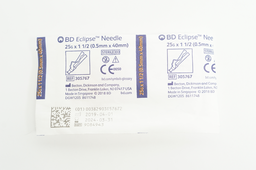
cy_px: 85
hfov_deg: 36.0
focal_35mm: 56
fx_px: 394
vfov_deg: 24.3
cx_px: 128
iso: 400
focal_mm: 37
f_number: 8
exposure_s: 1/15
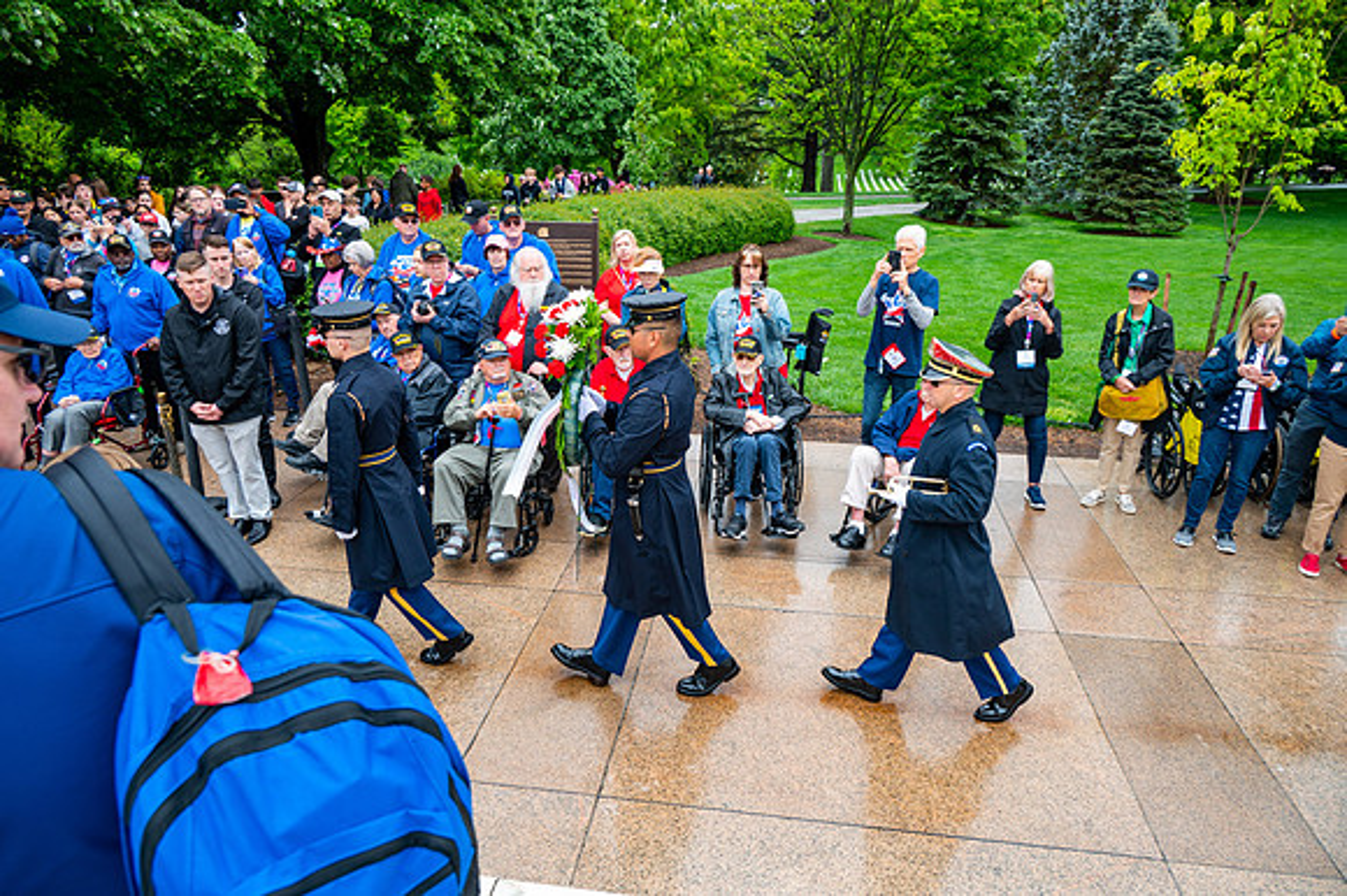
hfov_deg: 70.5
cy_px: 448
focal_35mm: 26
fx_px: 954
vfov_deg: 50.4
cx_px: 674
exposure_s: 1/100
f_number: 6.3
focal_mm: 25.5
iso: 220
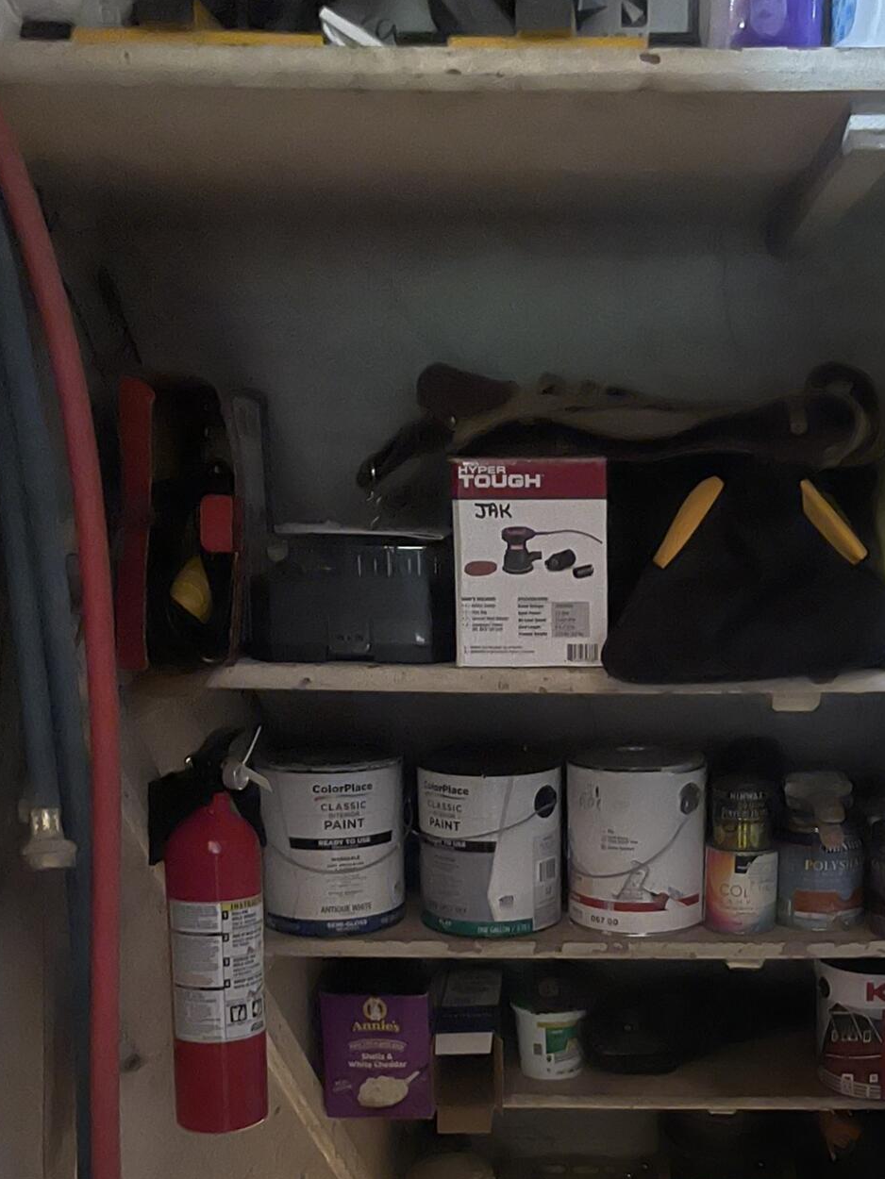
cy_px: 864
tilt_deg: -12.8
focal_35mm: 40
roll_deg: -2.1
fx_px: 1363
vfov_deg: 45.4
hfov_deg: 35.6
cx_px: 591
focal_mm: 5.1
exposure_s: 1/20
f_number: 1.6
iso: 1000
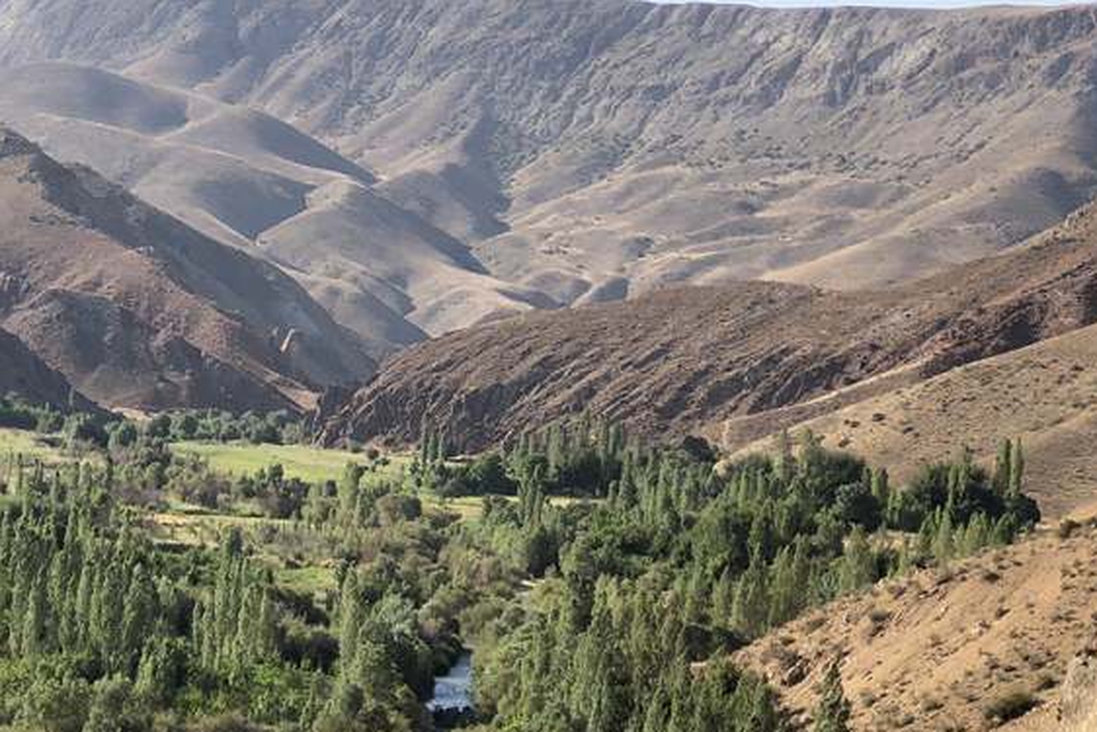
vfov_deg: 12.7
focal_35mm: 108
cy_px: 496
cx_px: 123
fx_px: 3292
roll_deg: -4.2
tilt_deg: -4.9
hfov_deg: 18.6
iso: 20
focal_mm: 6.6
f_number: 2.8
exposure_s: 1/615
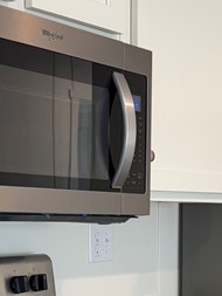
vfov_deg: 19.5
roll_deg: -0.4
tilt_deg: -6.6
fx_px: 829
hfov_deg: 15.1
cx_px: 187
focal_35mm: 97
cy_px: 308
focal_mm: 6.76
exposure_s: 1/120
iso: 160
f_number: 1.78
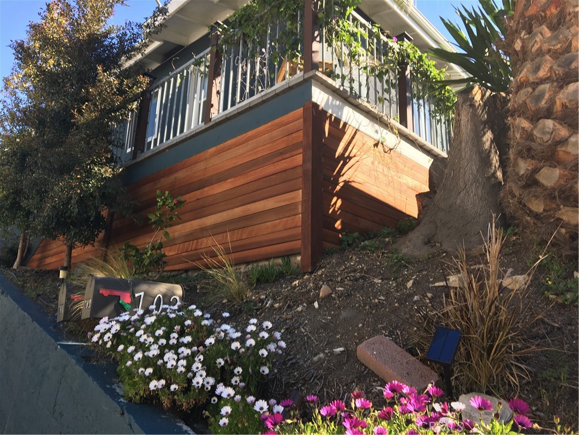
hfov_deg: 61.7
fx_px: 485
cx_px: 290
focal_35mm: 29
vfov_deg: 48.2
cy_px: 218
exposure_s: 1/407
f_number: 2.2
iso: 25
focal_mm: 4.15
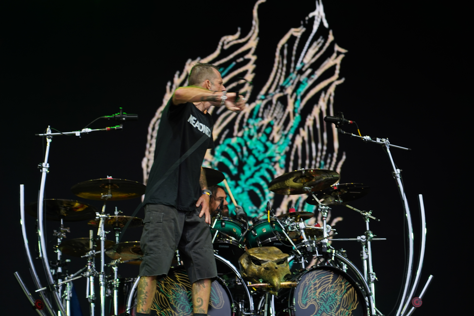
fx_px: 1382
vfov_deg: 13.0
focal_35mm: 105
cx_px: 237
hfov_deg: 19.5
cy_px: 158
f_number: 4
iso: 250
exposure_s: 1/125
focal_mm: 105
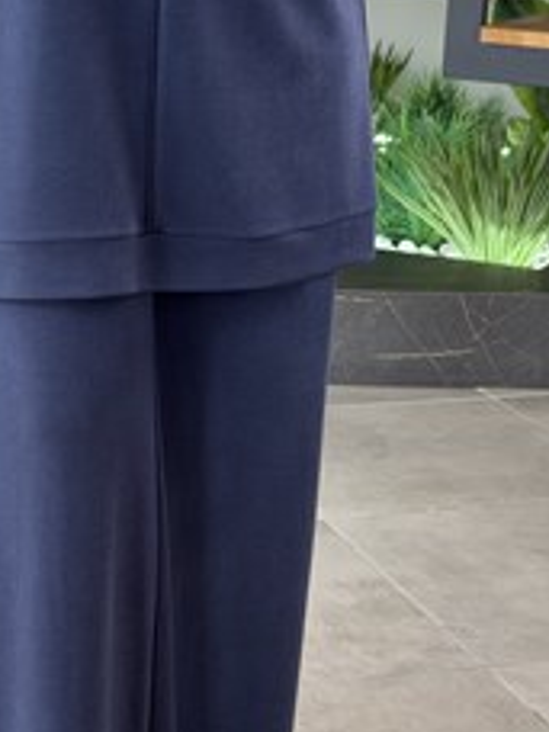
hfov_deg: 16.9
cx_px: 180
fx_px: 1840
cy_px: 493
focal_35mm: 87
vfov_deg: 22.4
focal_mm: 6.76
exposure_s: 1/121
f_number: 1.78
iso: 64
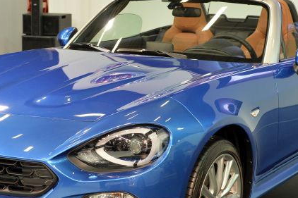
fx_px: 753
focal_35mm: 91
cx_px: 131
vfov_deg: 15.0
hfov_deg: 22.4
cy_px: 118
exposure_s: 1/100
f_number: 4.5
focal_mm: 48
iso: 1600
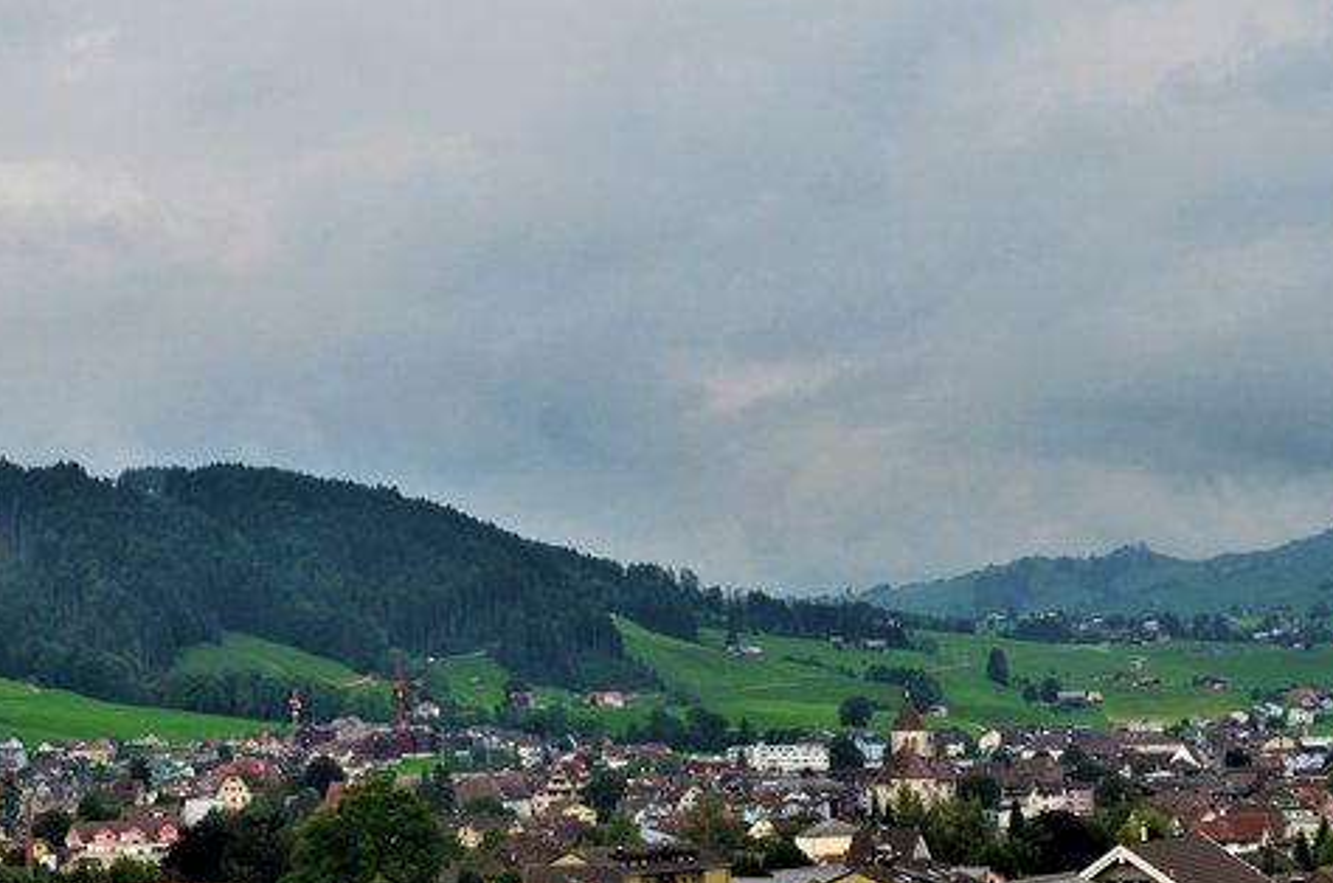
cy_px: 540
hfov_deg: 23.6
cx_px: 475
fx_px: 3178
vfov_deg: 15.8
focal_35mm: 86
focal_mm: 34
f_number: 8
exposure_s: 1/80
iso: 320
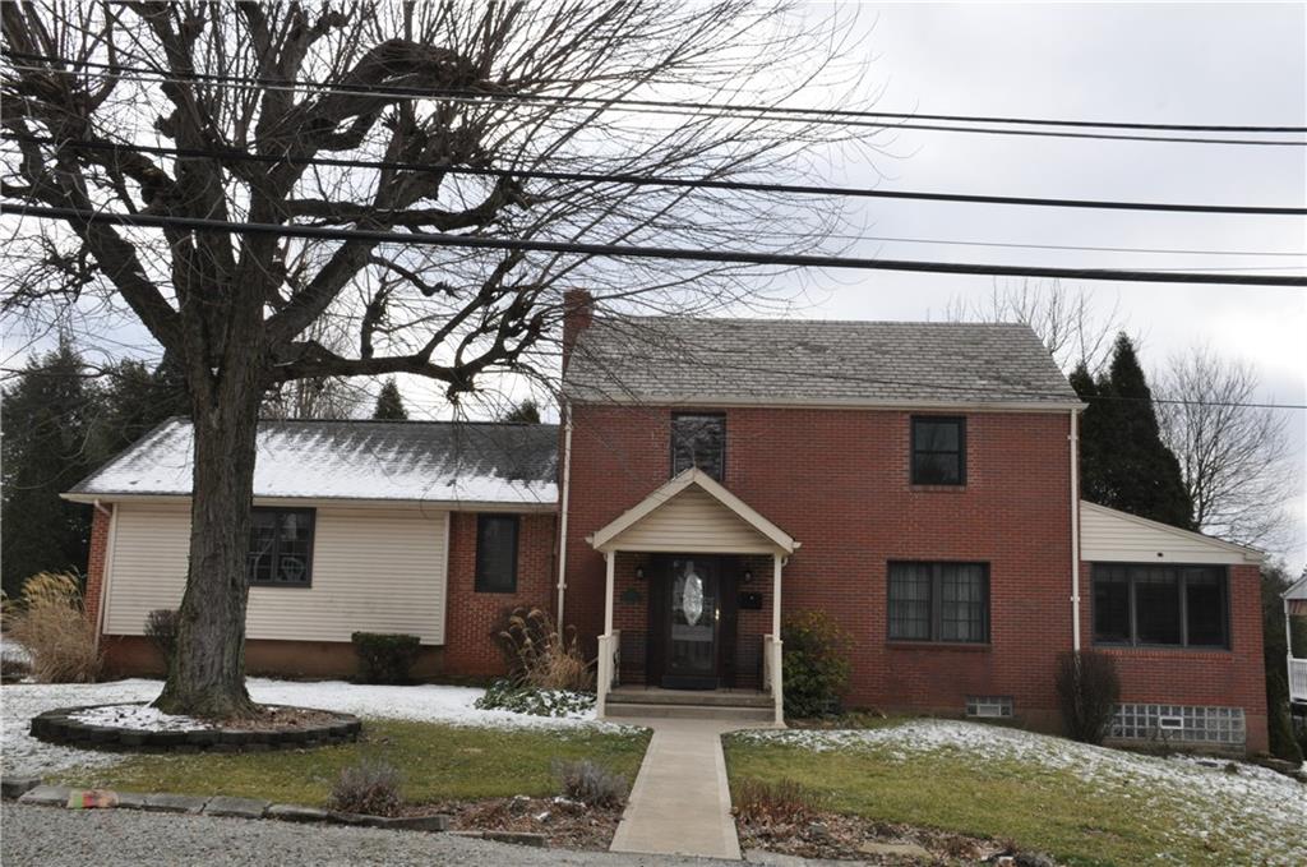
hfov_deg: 57.3
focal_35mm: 33
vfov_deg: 39.8
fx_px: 1196
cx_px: 654
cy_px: 434
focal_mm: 22
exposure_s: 1/200
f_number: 20
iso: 800
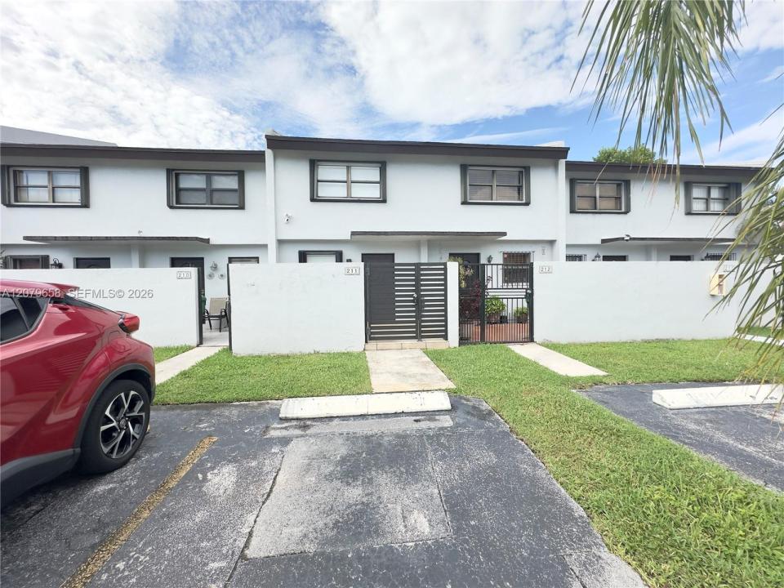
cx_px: 392
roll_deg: +0.8
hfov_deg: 102.1
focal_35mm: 14
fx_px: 317
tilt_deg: -0.9
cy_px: 294
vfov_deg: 85.7
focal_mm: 2.22
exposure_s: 1/997
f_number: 2.2
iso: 40
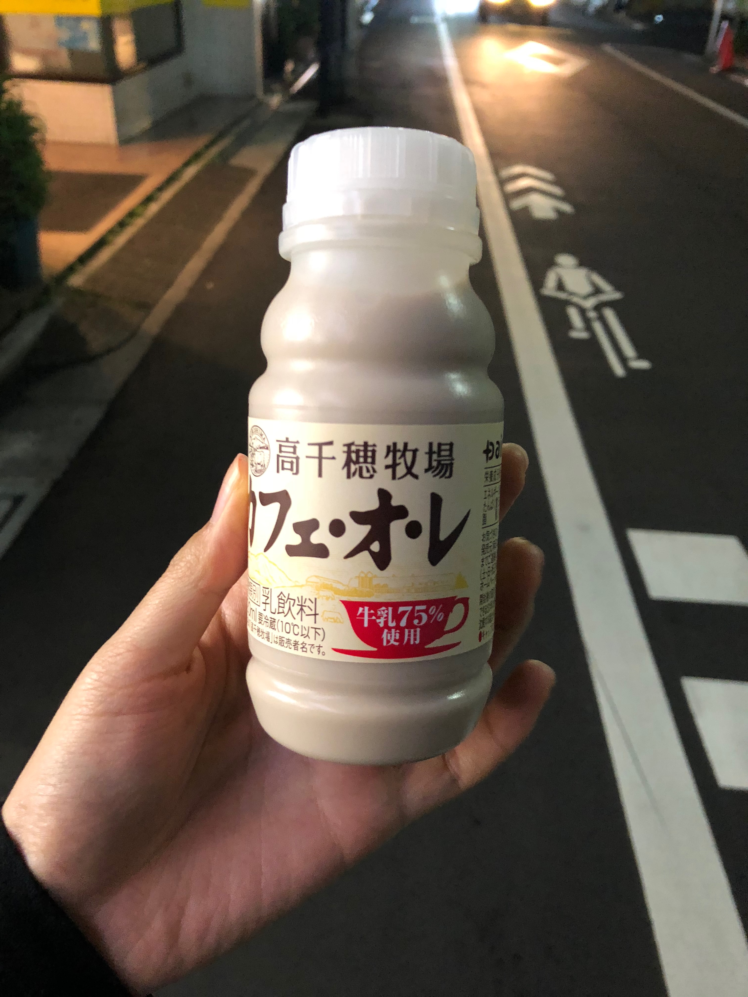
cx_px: 374
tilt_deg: -32.1
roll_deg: -2.1
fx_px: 807
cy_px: 498
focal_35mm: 28
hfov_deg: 49.7
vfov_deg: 63.4
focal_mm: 3.99
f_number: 1.8
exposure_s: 1/7
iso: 100
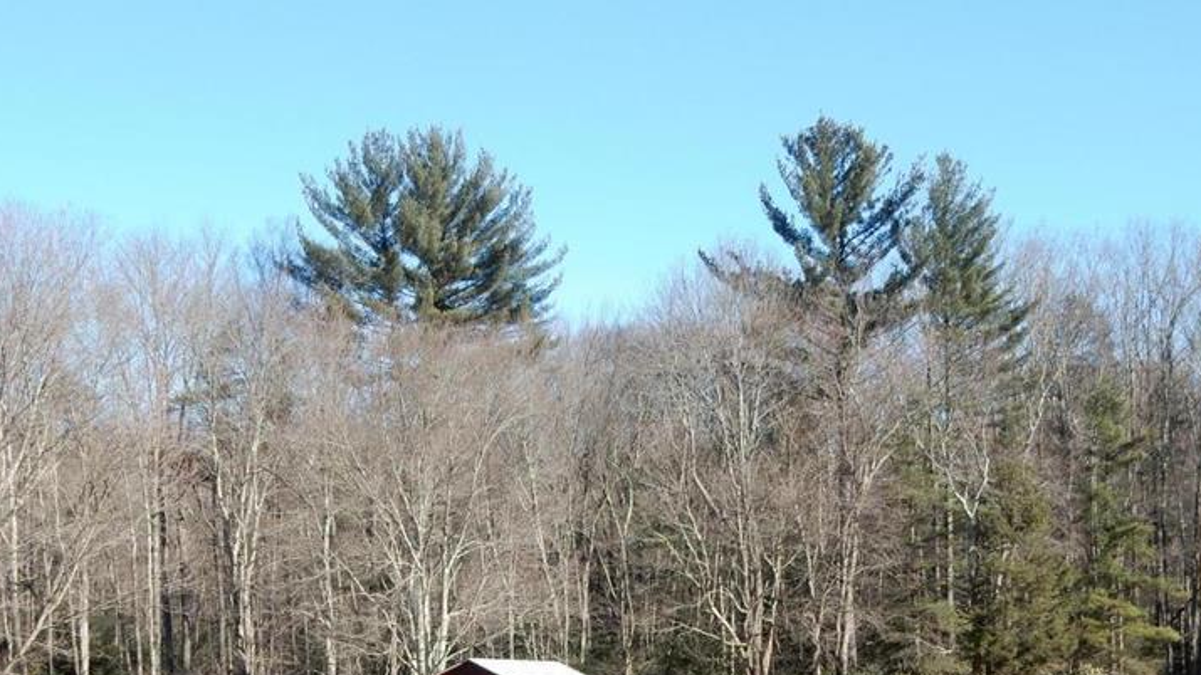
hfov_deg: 31.4
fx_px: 2133
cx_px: 552
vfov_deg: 17.7
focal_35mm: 67
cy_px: 615
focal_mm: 7.6
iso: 125
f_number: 4.2
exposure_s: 1/400
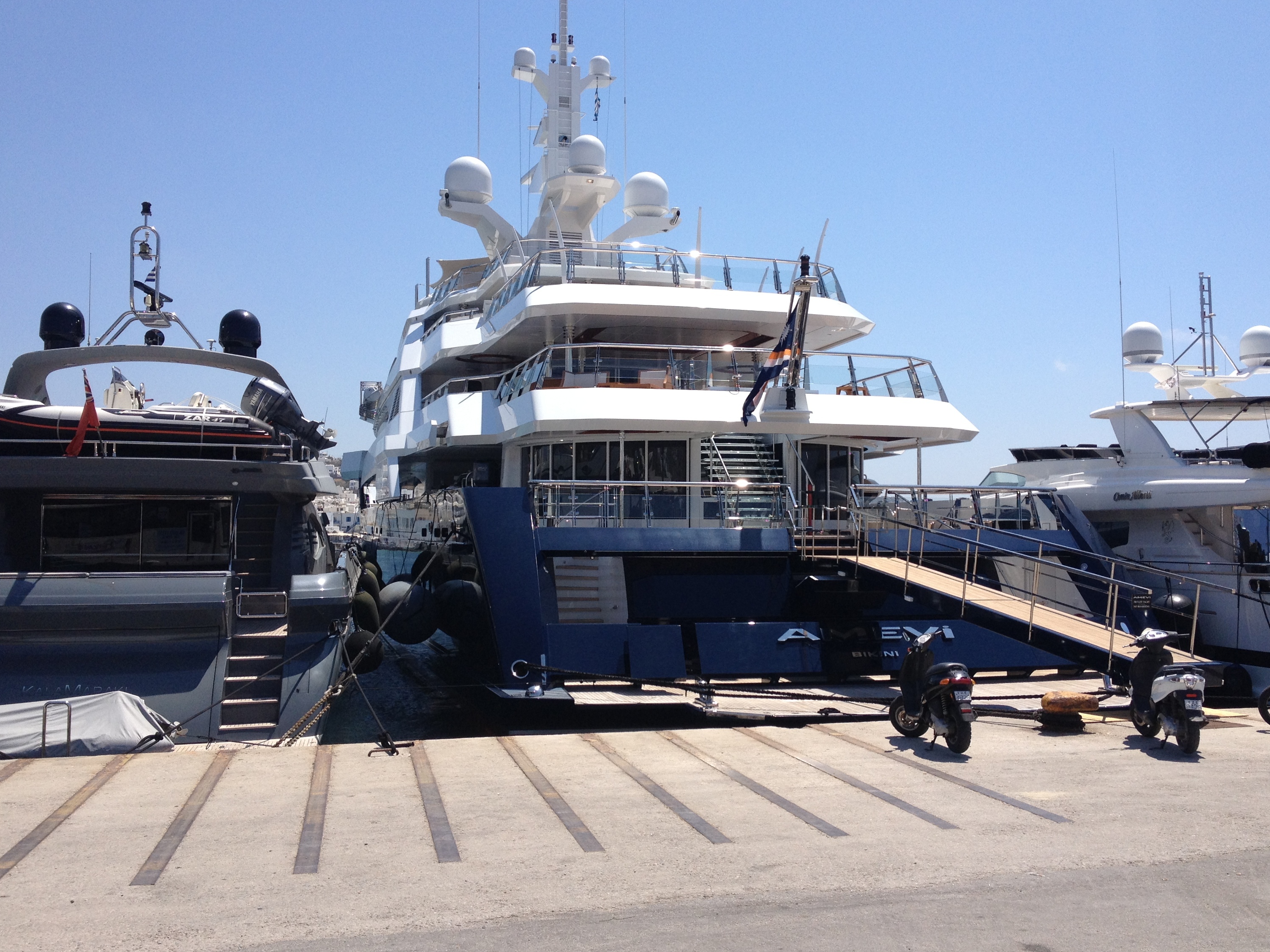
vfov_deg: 37.7
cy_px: 468
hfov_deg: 48.9
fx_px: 1394
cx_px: 677
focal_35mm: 38
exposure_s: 1/2123
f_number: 2.4
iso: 50
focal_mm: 4.28
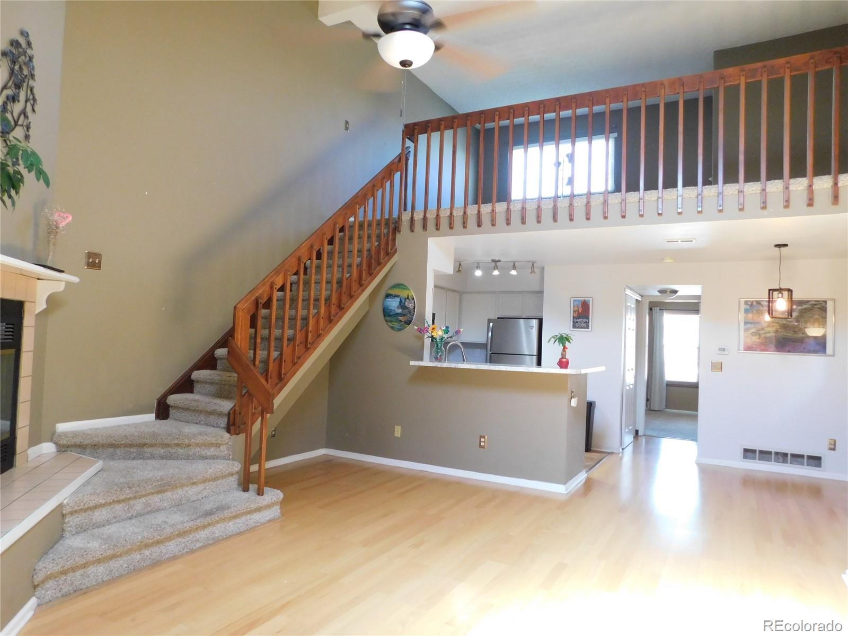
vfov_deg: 58.9
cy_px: 318
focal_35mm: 23
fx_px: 563
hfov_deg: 73.9
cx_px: 424
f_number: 3
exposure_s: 1/30
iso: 400
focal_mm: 4
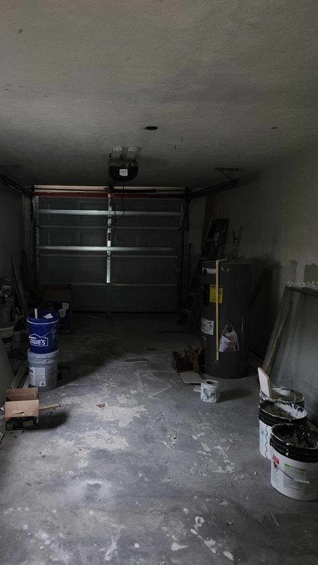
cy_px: 284
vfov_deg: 71.9
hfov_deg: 43.7
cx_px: 102
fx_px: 390
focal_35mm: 26
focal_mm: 6.4
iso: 125
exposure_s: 1/17
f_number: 1.8
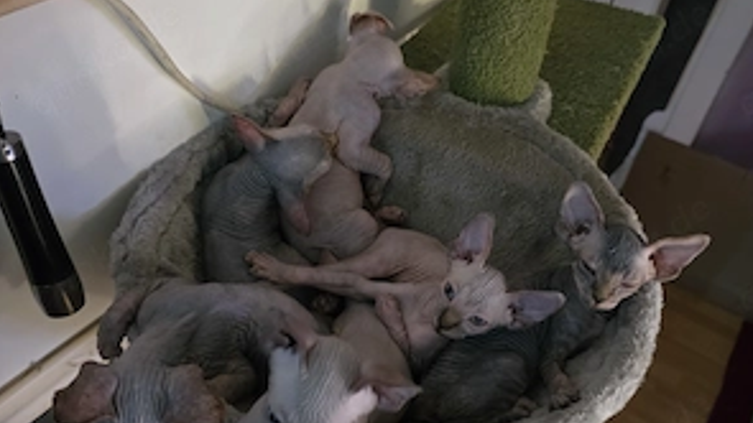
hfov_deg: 58.0
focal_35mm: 34
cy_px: 293
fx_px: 679
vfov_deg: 34.2
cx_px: 375
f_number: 1.7
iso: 2500
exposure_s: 1/16.7
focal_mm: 6.3
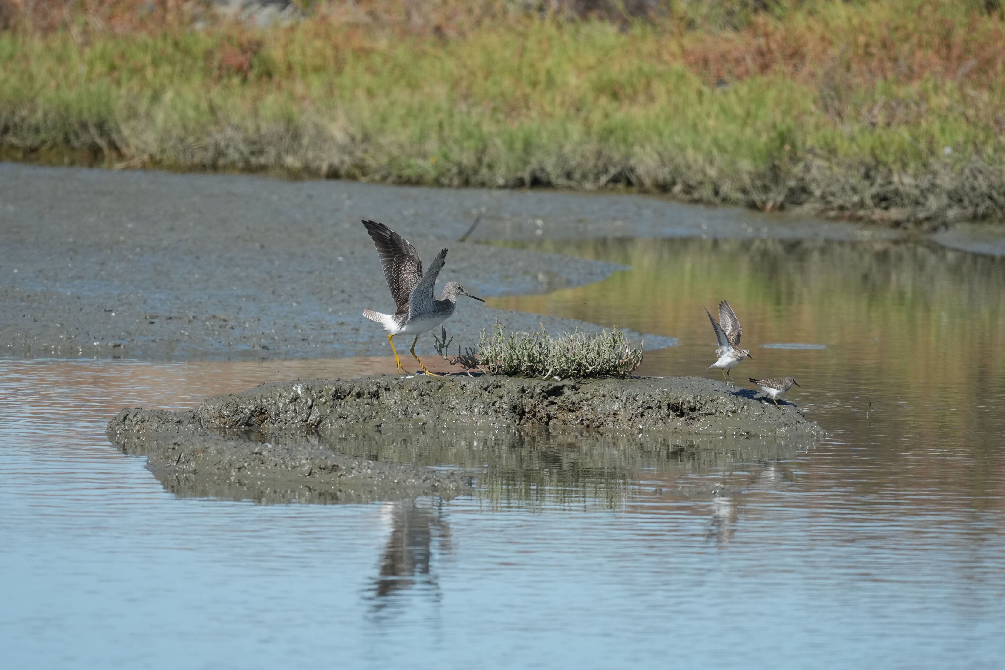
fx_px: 23448
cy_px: 335
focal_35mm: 840
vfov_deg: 1.6
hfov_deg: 2.5
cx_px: 502
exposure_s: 1/2500
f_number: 6.3
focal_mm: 560
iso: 640
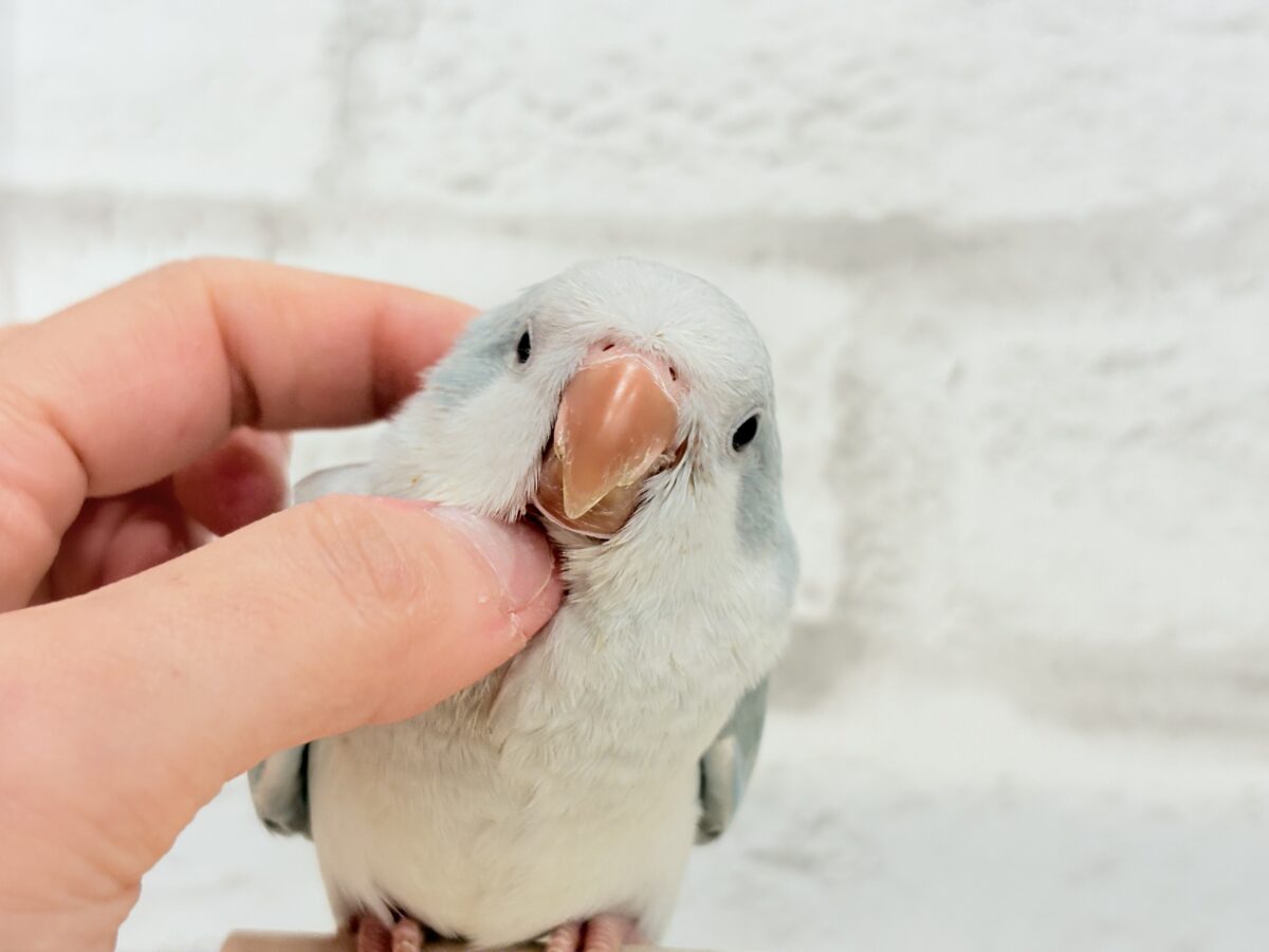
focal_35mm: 52
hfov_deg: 36.8
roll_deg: -1.0
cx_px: 634
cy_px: 476
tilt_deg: -3.7
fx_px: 1906
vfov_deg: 28.0
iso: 32
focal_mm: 5.96
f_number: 1.6
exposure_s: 1/50
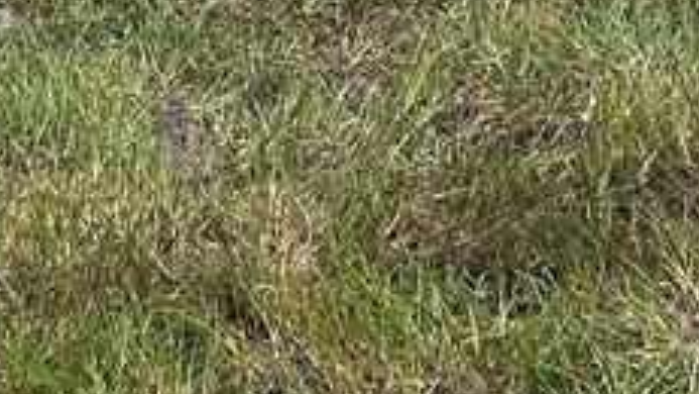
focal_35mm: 98
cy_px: -727
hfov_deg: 21.7
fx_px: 1817
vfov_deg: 9.9
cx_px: 442
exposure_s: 1/3521
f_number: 2.2
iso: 50
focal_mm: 2.2
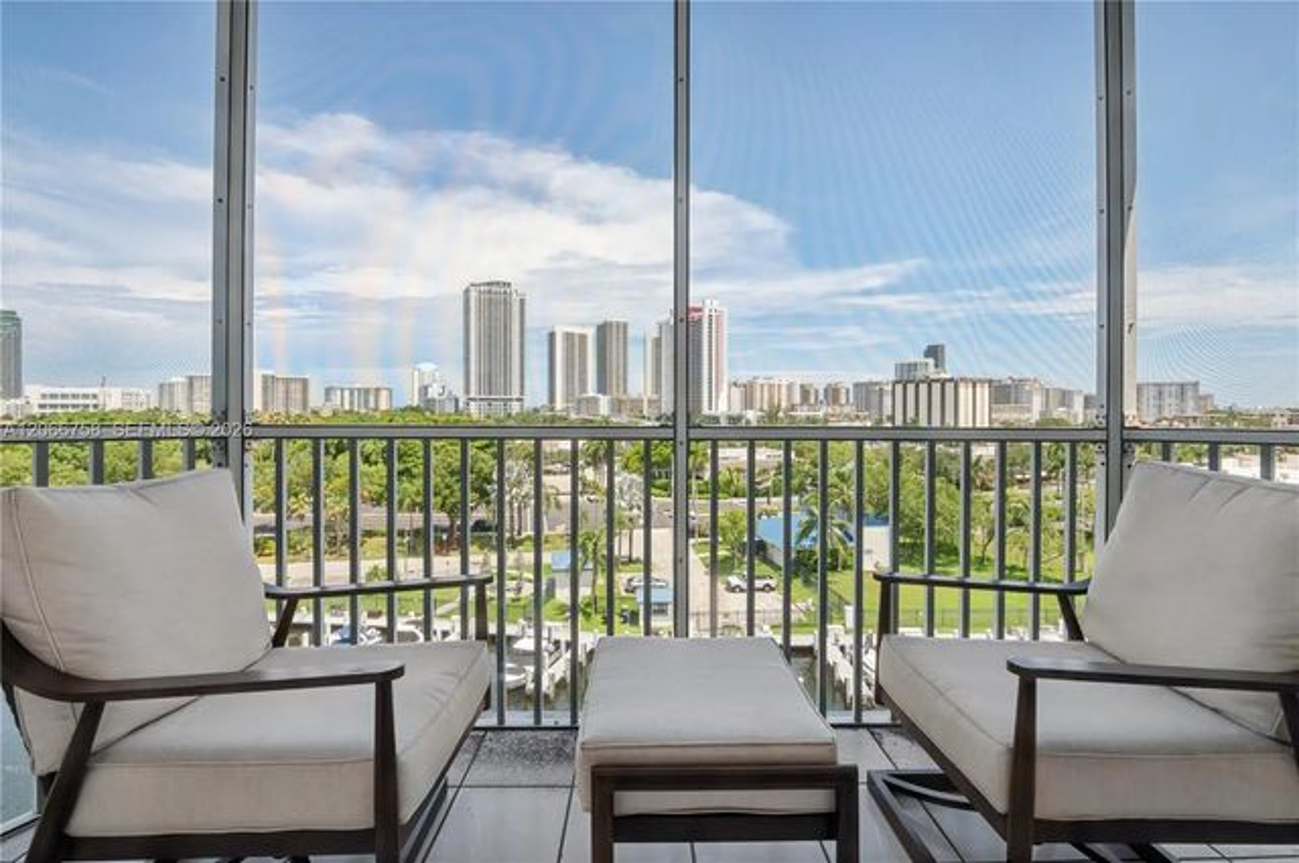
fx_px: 577
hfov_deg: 96.8
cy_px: 432
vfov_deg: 73.6
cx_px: 650
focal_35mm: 16
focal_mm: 16
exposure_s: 1/500
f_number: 8
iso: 250
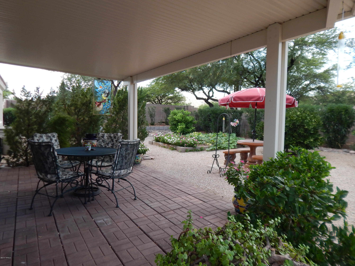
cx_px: 178
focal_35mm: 23
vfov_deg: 58.9
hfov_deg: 73.9
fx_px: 236
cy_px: 133
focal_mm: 4
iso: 125
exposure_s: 1/250
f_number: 3
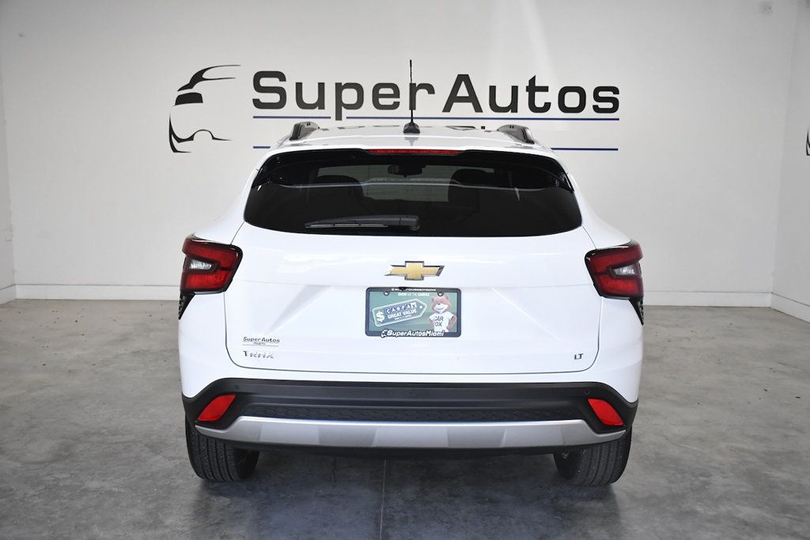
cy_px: 270
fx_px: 810
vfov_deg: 36.9
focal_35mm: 36
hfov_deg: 53.1
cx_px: 405
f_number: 3.8
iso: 2500
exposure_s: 1/2500
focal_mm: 24
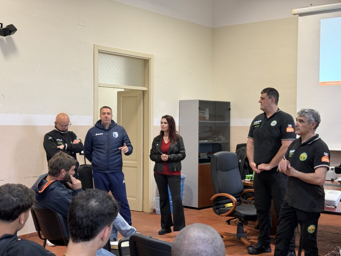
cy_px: 128
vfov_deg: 30.3
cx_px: 170
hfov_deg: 39.7
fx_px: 473
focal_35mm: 48
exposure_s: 1/50
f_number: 1.78
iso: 200
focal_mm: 6.76
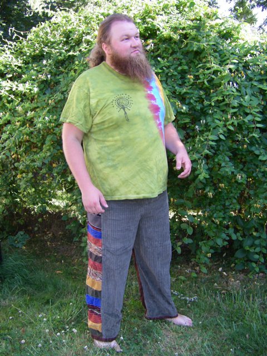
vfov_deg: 49.0
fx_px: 391
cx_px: 134
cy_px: 178
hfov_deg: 37.7
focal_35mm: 38
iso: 80
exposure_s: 1/50
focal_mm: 6.3
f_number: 3.5
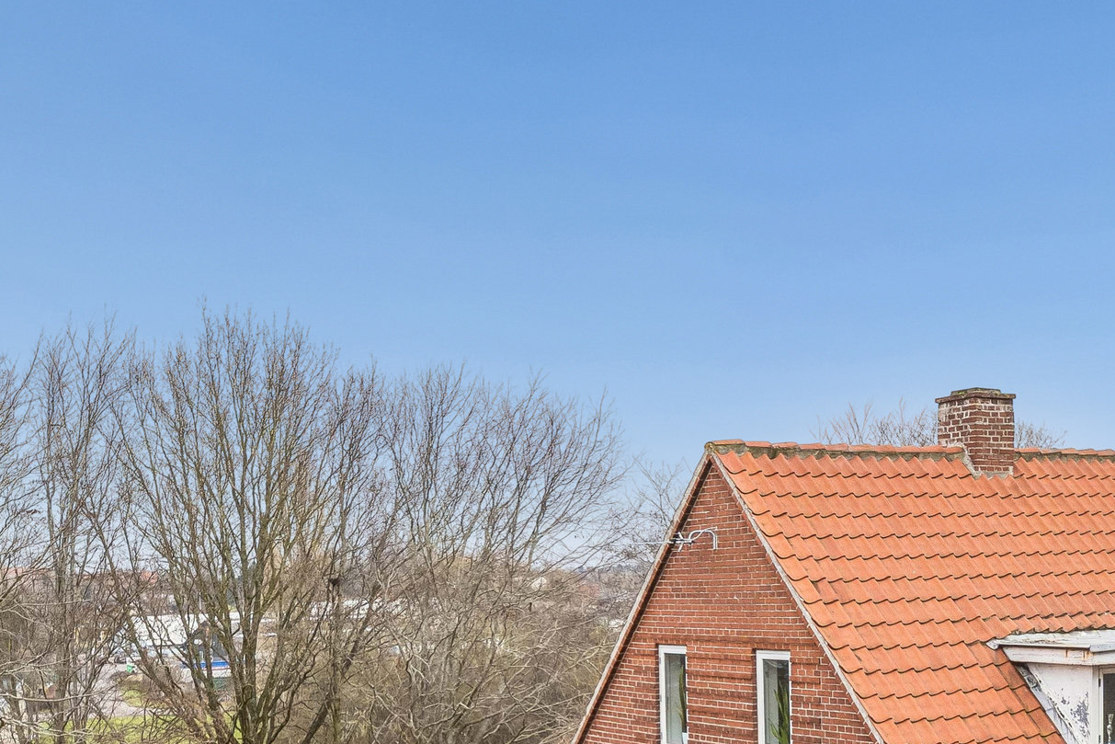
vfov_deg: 24.9
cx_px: 599
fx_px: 1494
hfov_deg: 40.9
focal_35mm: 48
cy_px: 917
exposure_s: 1/250
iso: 320
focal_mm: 13
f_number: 8
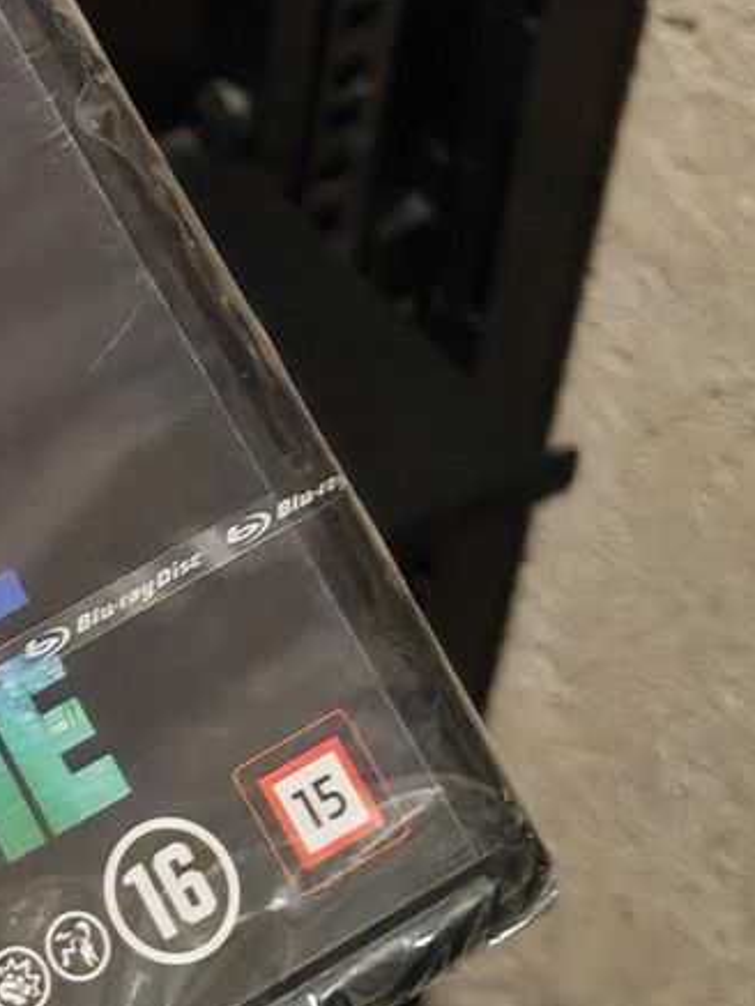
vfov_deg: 16.4
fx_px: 3255
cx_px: -389
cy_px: -378
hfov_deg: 12.5
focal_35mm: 112
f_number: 1.9
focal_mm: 5.3
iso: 1600
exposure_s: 1/33
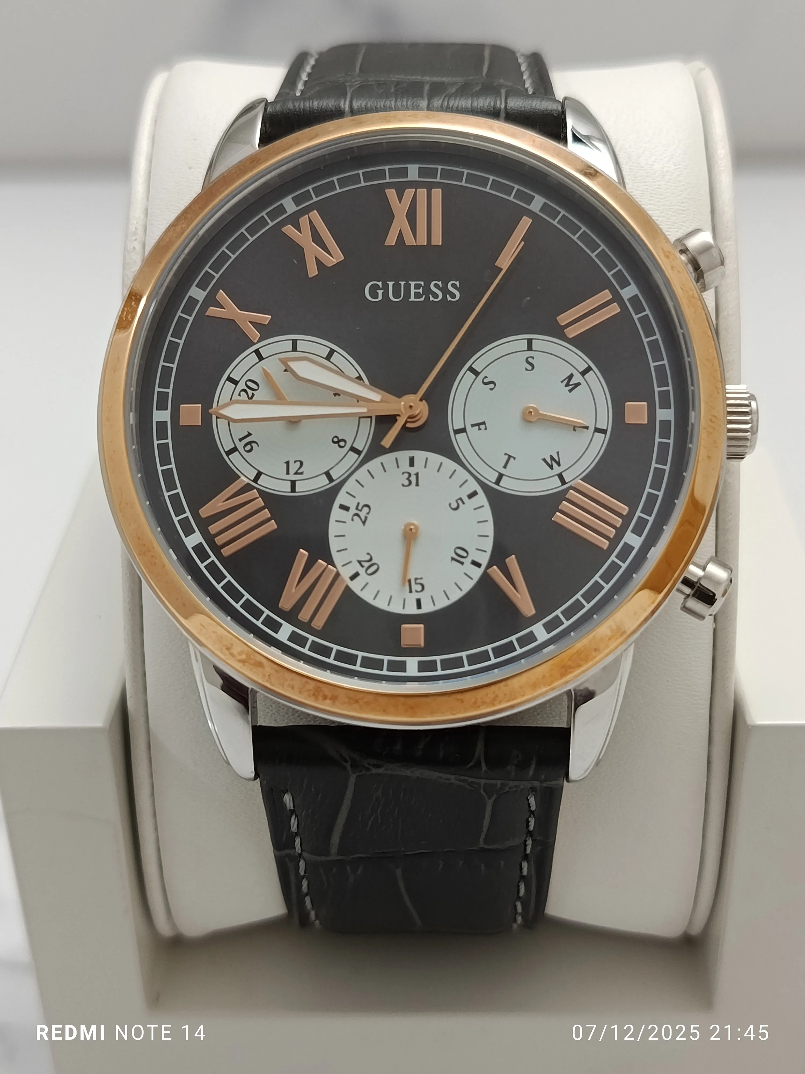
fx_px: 1488
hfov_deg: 30.3
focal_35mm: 48
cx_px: 402
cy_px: 537
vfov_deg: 39.7
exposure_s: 1/100
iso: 576
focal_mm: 5.24
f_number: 1.7
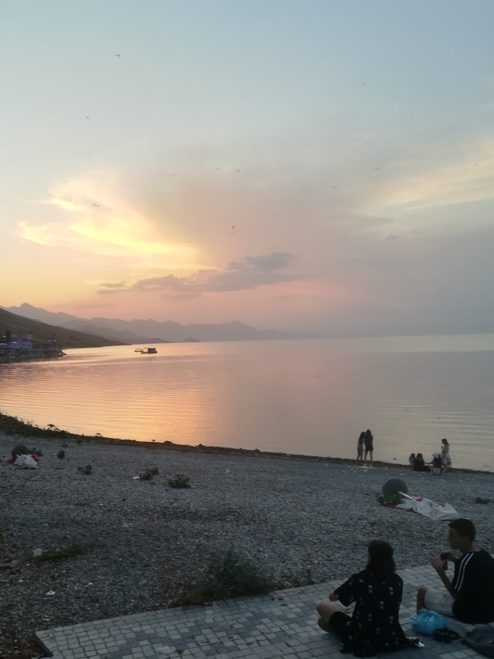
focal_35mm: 32
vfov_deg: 56.8
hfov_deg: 43.9
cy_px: 353
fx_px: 609
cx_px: 192
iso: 64
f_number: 2.2
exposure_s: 1/50
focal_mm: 3.83
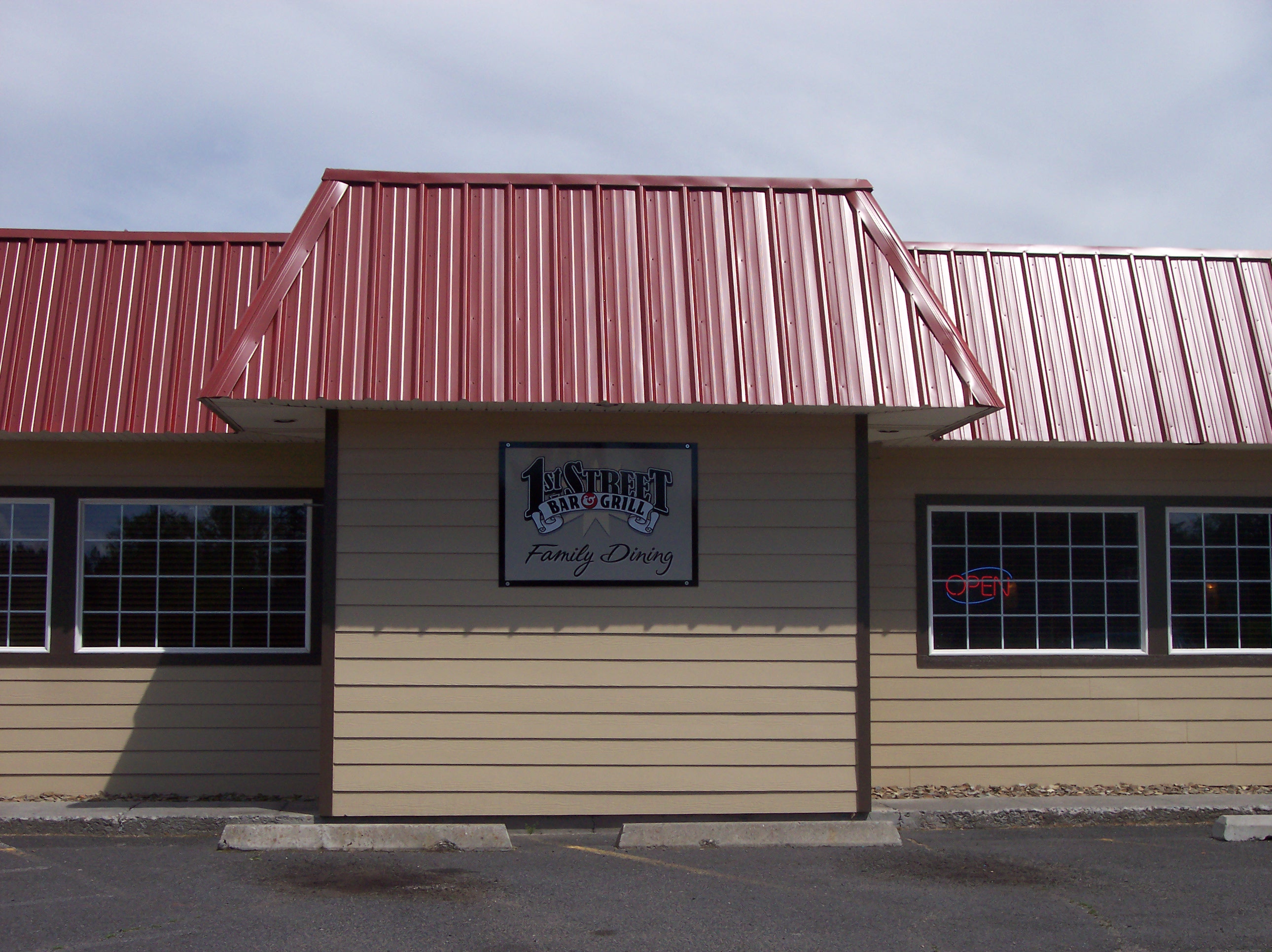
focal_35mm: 51
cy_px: 476
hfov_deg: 37.5
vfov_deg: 28.5
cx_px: 636
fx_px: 1873
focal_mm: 10.7
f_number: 5.6
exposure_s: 1/1000
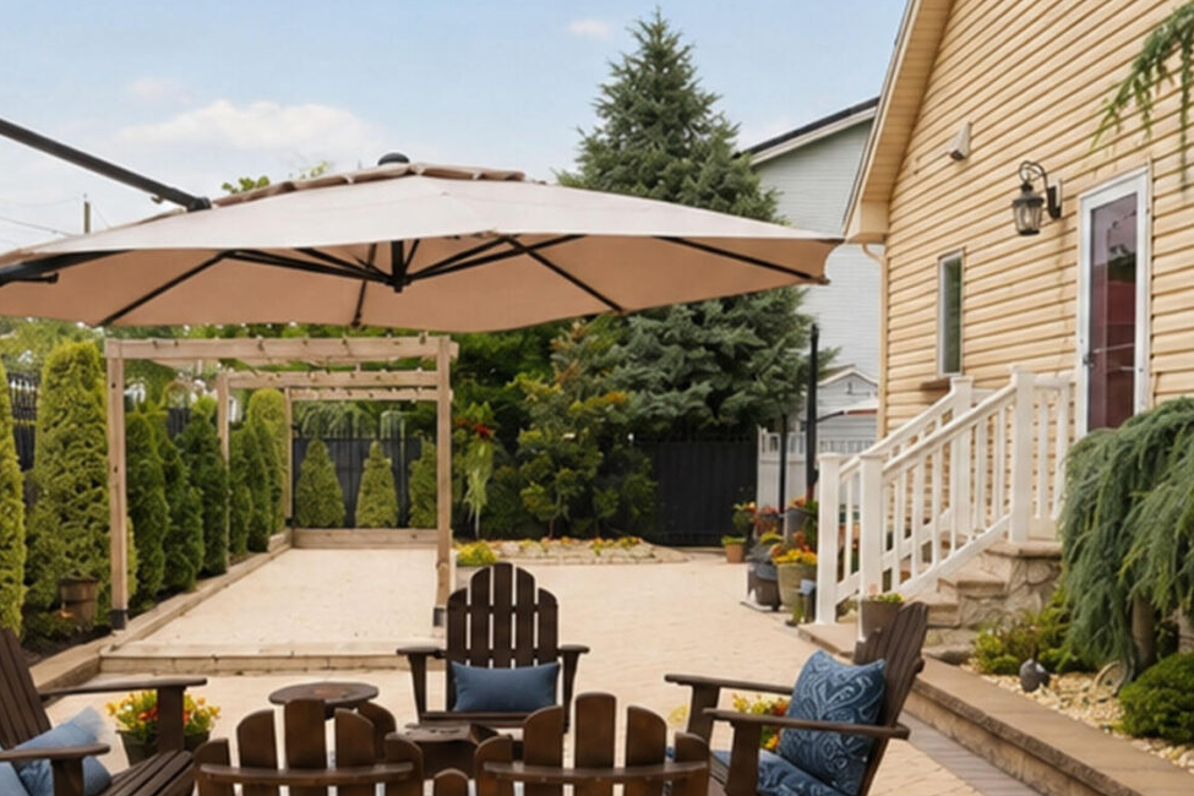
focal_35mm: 42
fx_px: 1393
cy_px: 412
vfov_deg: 31.9
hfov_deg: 45.9
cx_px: 427
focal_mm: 16
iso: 100
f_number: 5
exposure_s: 1/250
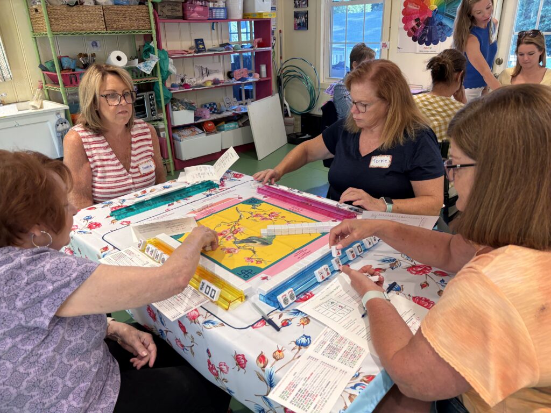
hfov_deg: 67.3
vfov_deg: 53.1
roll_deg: +3.2
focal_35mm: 26
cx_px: 276
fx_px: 414
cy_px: 206
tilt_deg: -25.4
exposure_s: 1/120
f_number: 1.6
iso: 125
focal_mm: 5.96
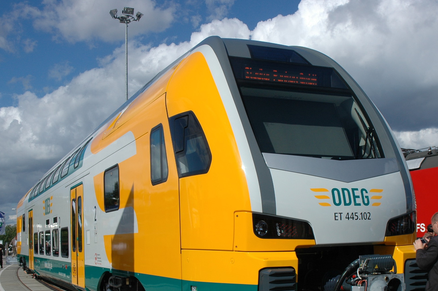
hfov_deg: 41.1
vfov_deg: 27.8
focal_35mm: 48
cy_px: 204
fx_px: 584
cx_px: 236
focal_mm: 22
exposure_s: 1/500
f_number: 11
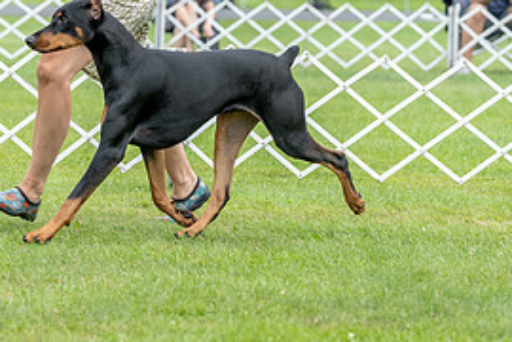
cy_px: -1
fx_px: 4153
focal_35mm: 292
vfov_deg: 4.7
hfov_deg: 7.1
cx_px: 193
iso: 400
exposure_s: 1/640
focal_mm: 136
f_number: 4.5
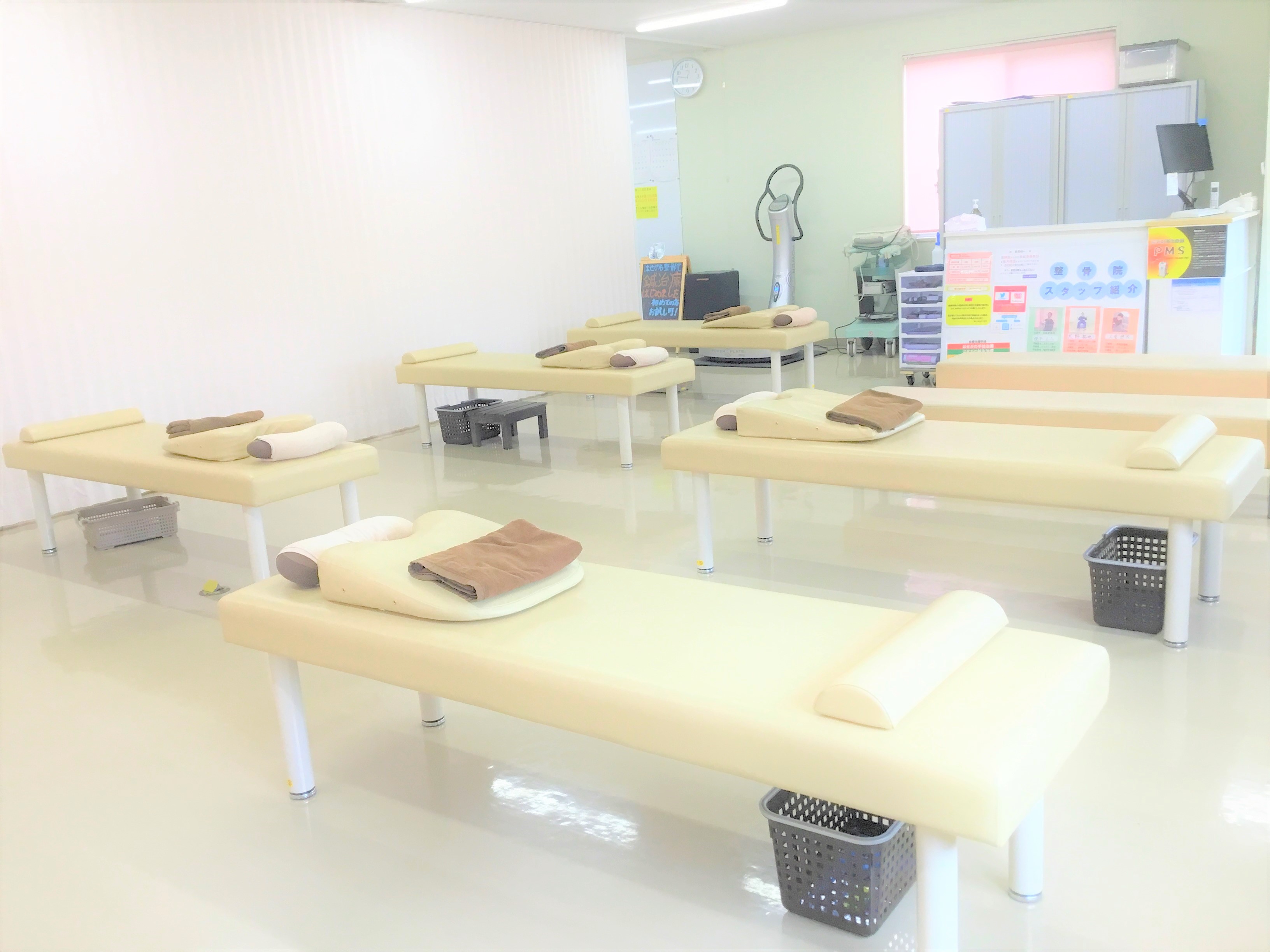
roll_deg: +4.7
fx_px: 1137
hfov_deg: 58.4
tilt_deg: -12.4
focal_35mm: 31
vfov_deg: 45.4
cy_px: 476
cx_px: 635
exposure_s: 1/40
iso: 25
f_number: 2.4
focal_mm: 3.3
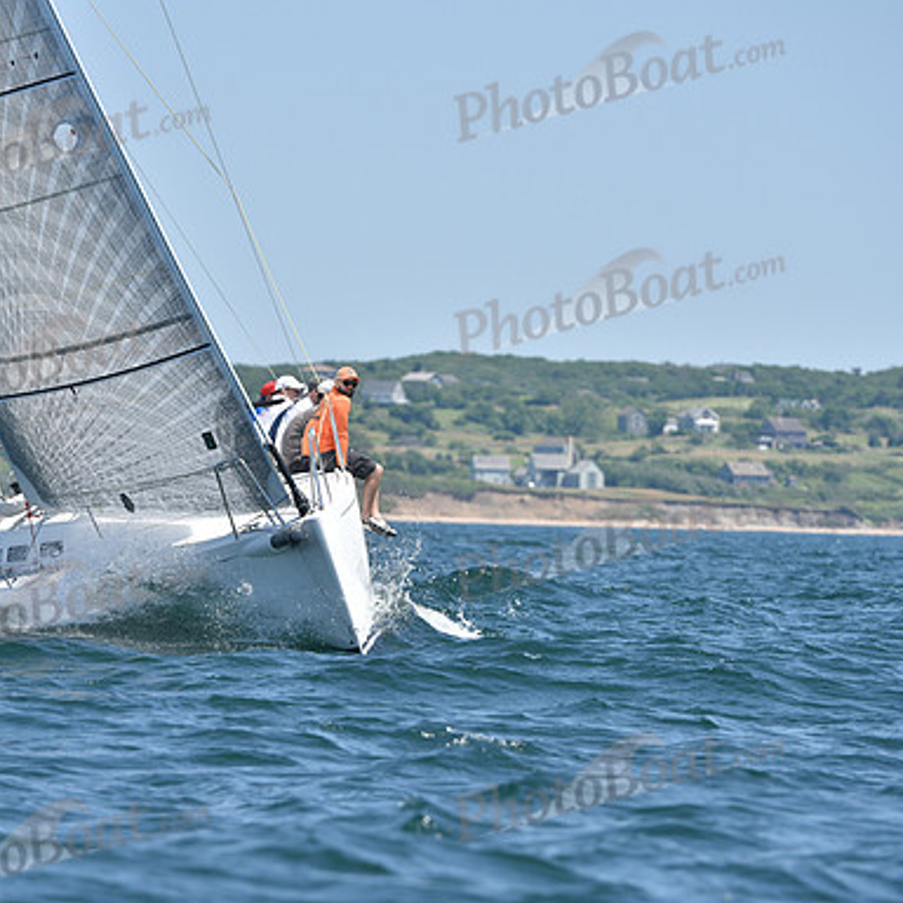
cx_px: 334
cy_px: 453
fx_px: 12868
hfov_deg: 4.0
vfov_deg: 4.0
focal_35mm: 436
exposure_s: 1/1000
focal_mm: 340
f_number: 7.1
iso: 320
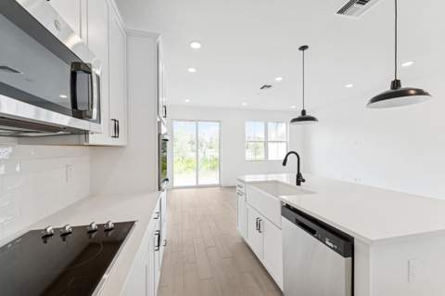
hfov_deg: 104.3
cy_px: 148
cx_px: 222
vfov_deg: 81.1
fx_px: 173
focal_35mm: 14
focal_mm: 14
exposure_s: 1/10
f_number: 8
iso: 160
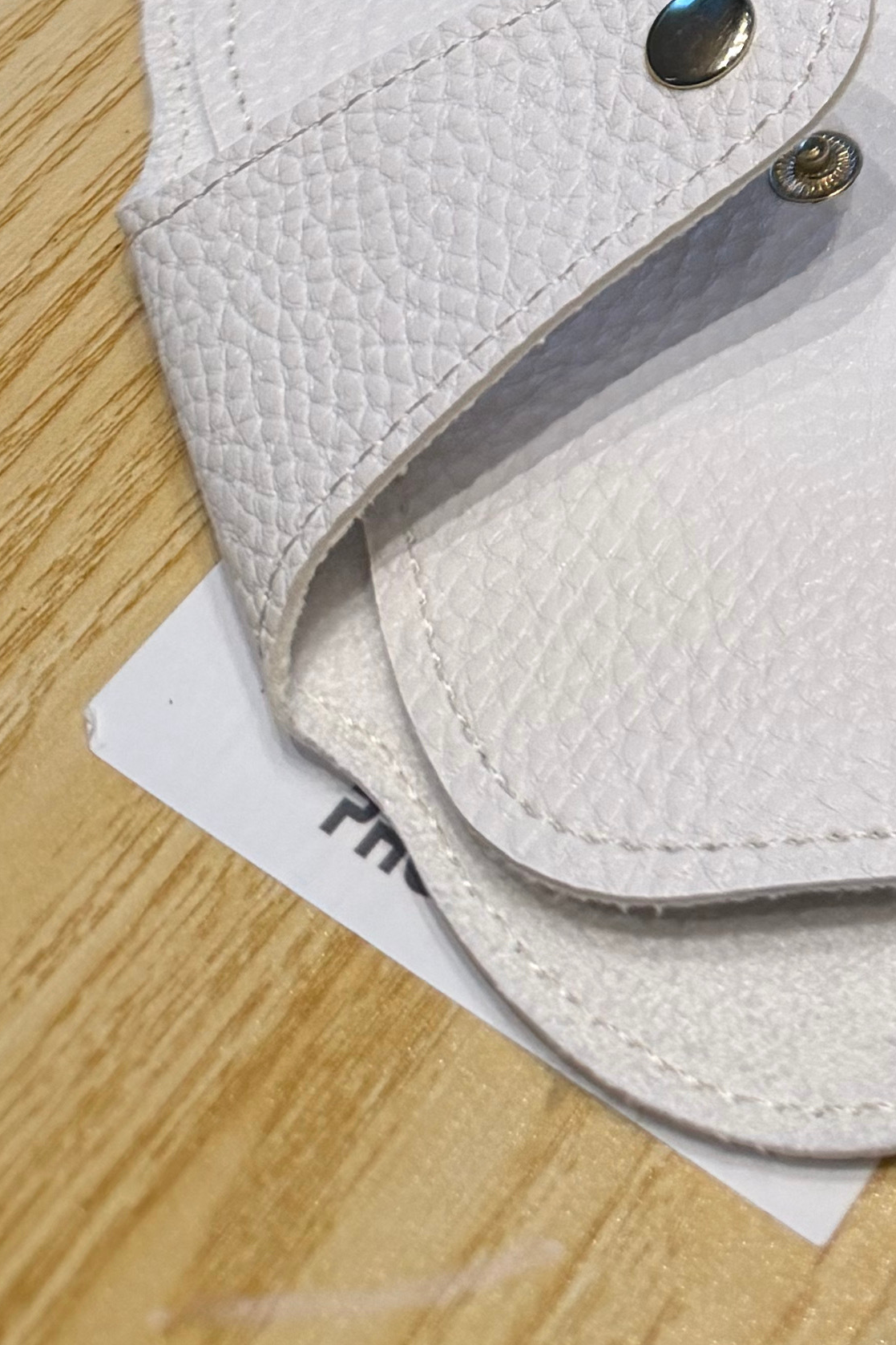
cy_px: -784
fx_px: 3173
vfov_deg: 20.0
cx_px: 1608
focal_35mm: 85
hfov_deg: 14.2
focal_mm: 6.76
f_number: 1.78
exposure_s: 1/100
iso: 125
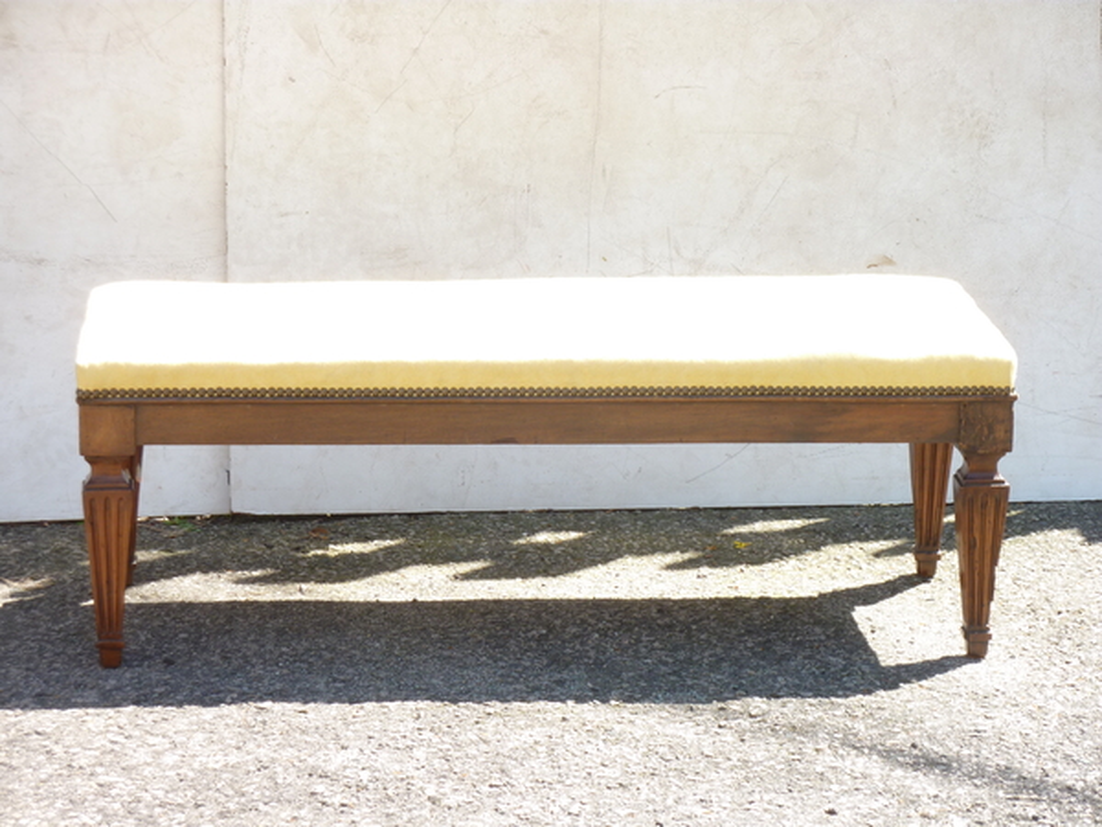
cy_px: 414
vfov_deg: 12.5
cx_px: 551
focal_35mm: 119
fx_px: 3788
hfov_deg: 16.6
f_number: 4.4
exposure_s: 1/100
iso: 80
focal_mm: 19.5
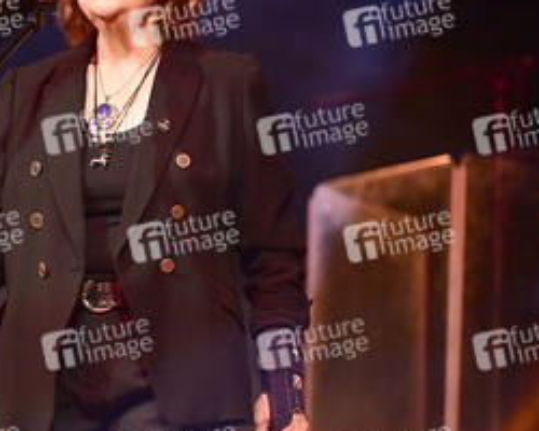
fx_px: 5392
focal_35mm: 338
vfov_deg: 4.6
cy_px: 183
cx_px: 126
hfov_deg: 5.7
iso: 6400
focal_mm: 200
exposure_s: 1/400
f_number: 3.5
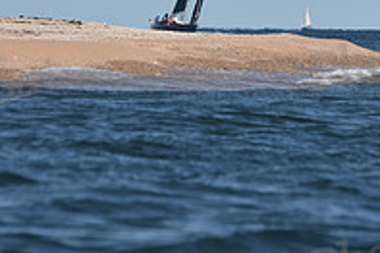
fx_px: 6212
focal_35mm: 589
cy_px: -32
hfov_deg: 3.5
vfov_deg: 2.3
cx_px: 212
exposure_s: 1/2000
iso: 250
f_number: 4.5
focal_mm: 200
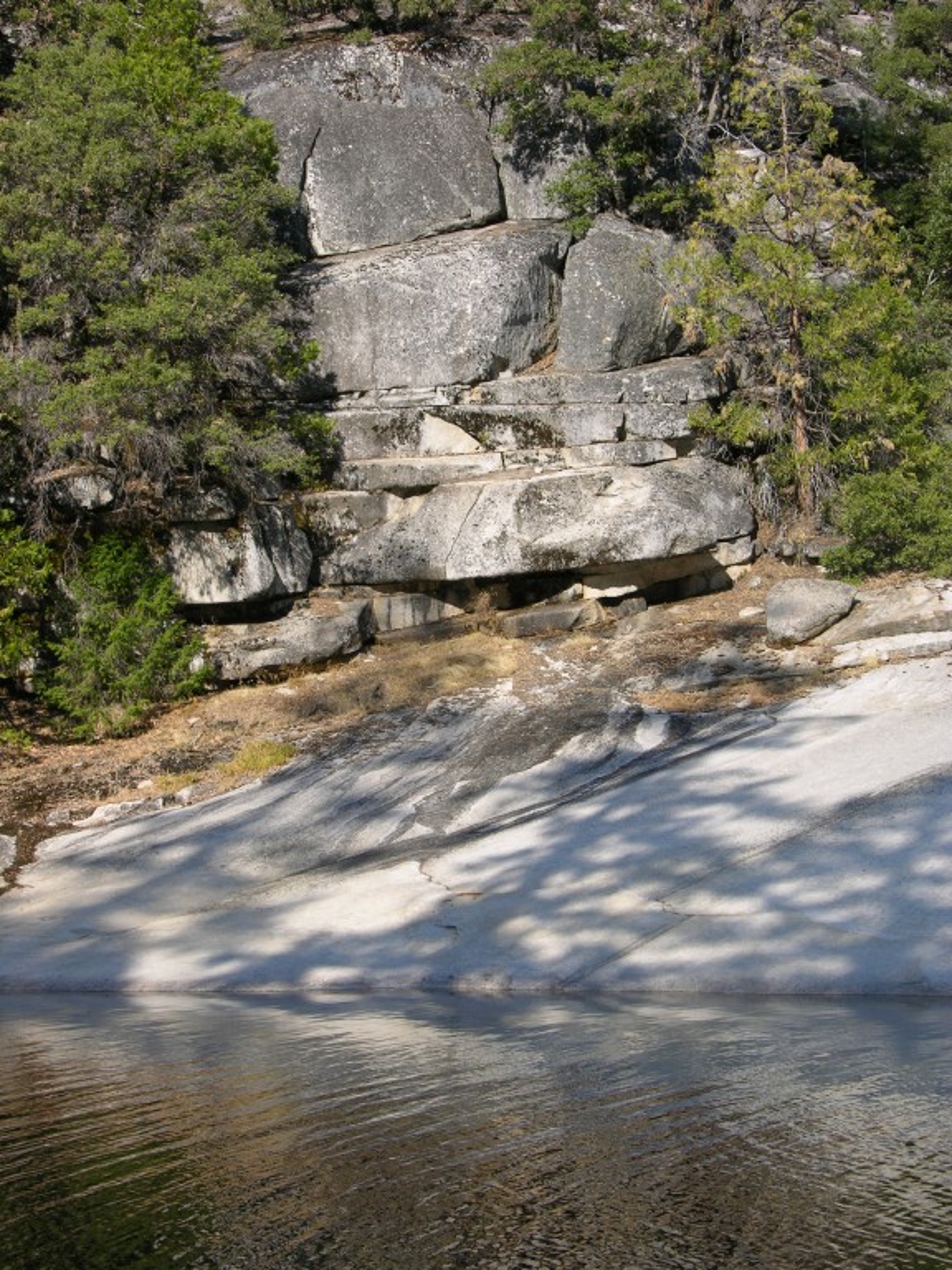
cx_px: 476
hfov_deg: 22.3
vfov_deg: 29.4
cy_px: 635
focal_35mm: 66
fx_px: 2420
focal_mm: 16.8
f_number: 5.2
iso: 50
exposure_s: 1/193
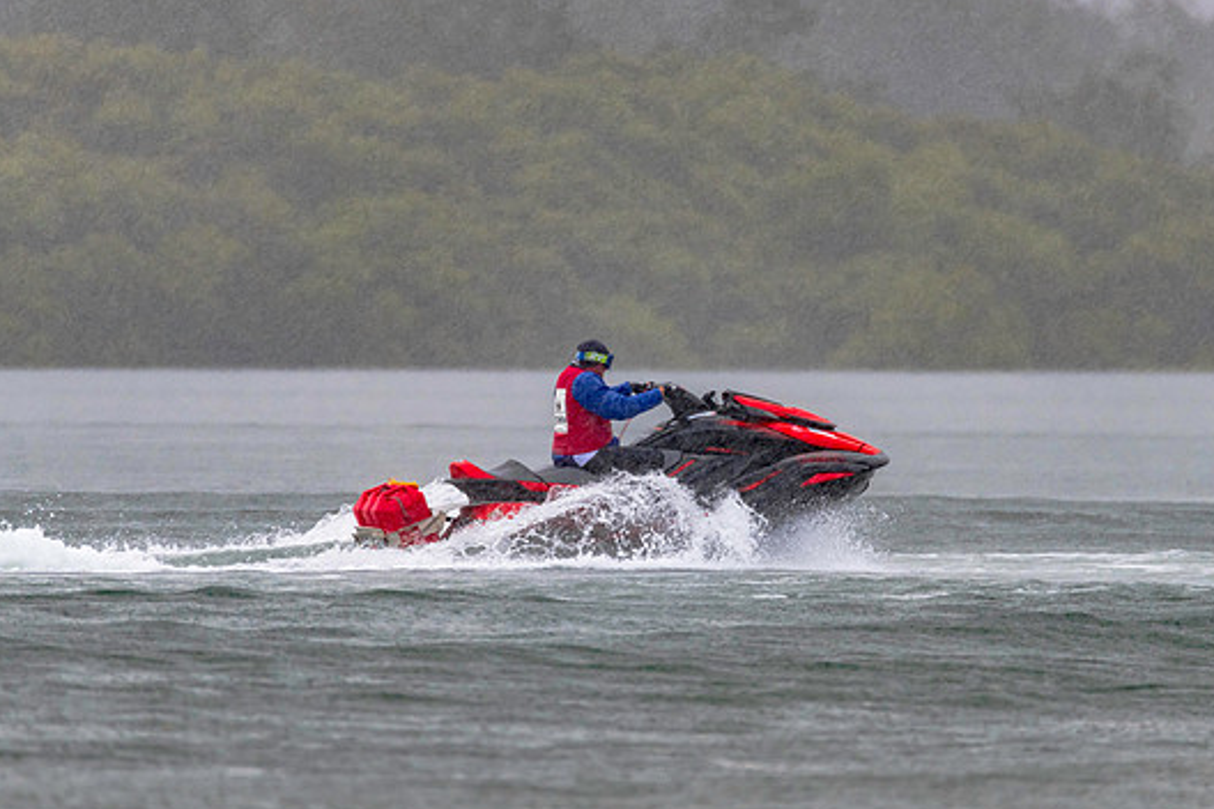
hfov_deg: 2.7
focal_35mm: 755
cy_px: 400
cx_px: 626
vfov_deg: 1.8
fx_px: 25458
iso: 800
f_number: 6.3
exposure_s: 1/500
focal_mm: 600
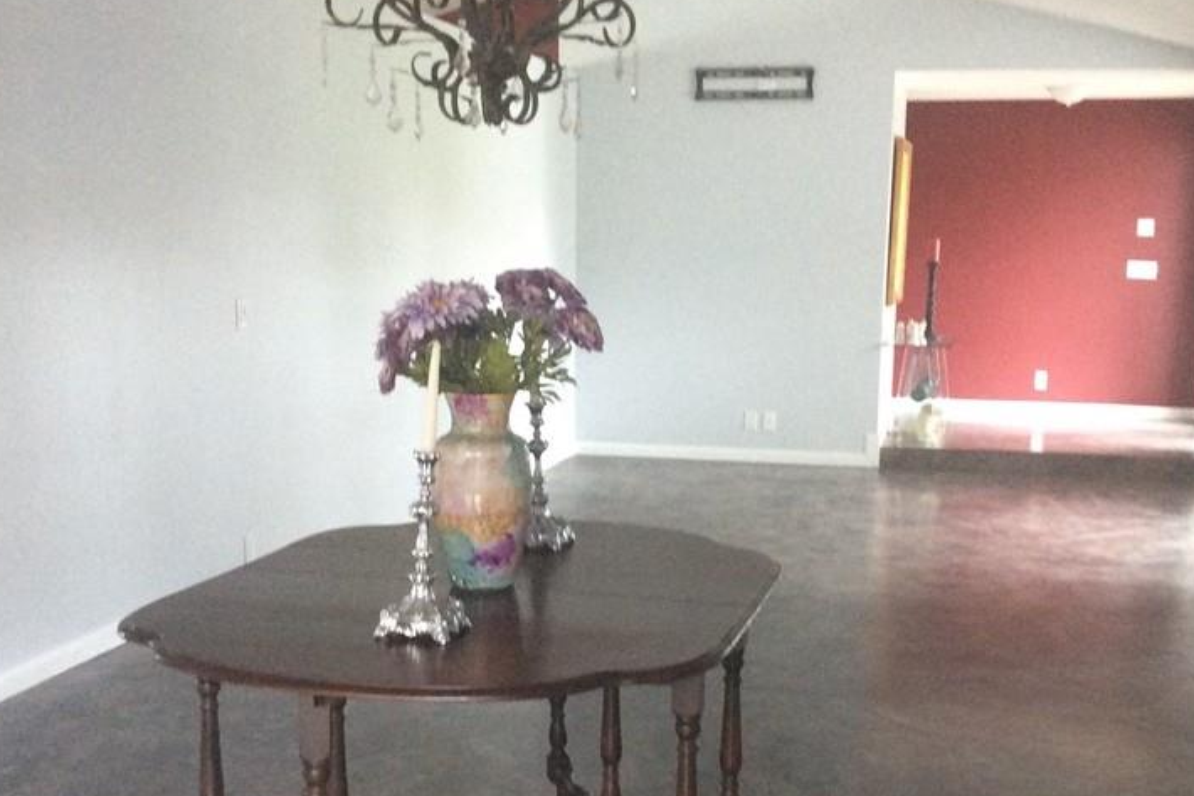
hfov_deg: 41.1
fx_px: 1592
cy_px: 544
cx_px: 594
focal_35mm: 48
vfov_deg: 27.9
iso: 160
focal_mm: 3.3
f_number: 2.4
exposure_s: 1/24
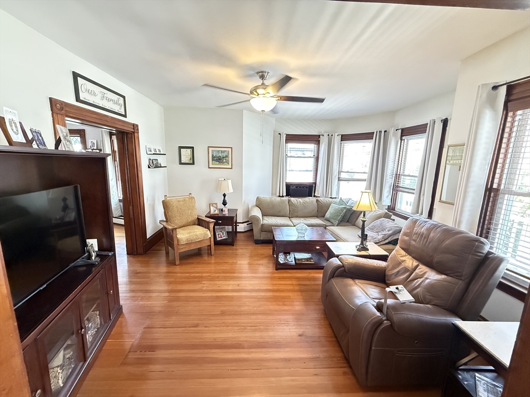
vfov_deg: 85.7
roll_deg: -1.5
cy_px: 198
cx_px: 265
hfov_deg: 102.1
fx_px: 214
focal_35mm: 14
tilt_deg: -9.6
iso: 1000
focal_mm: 2.22
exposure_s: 1/60
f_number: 2.2
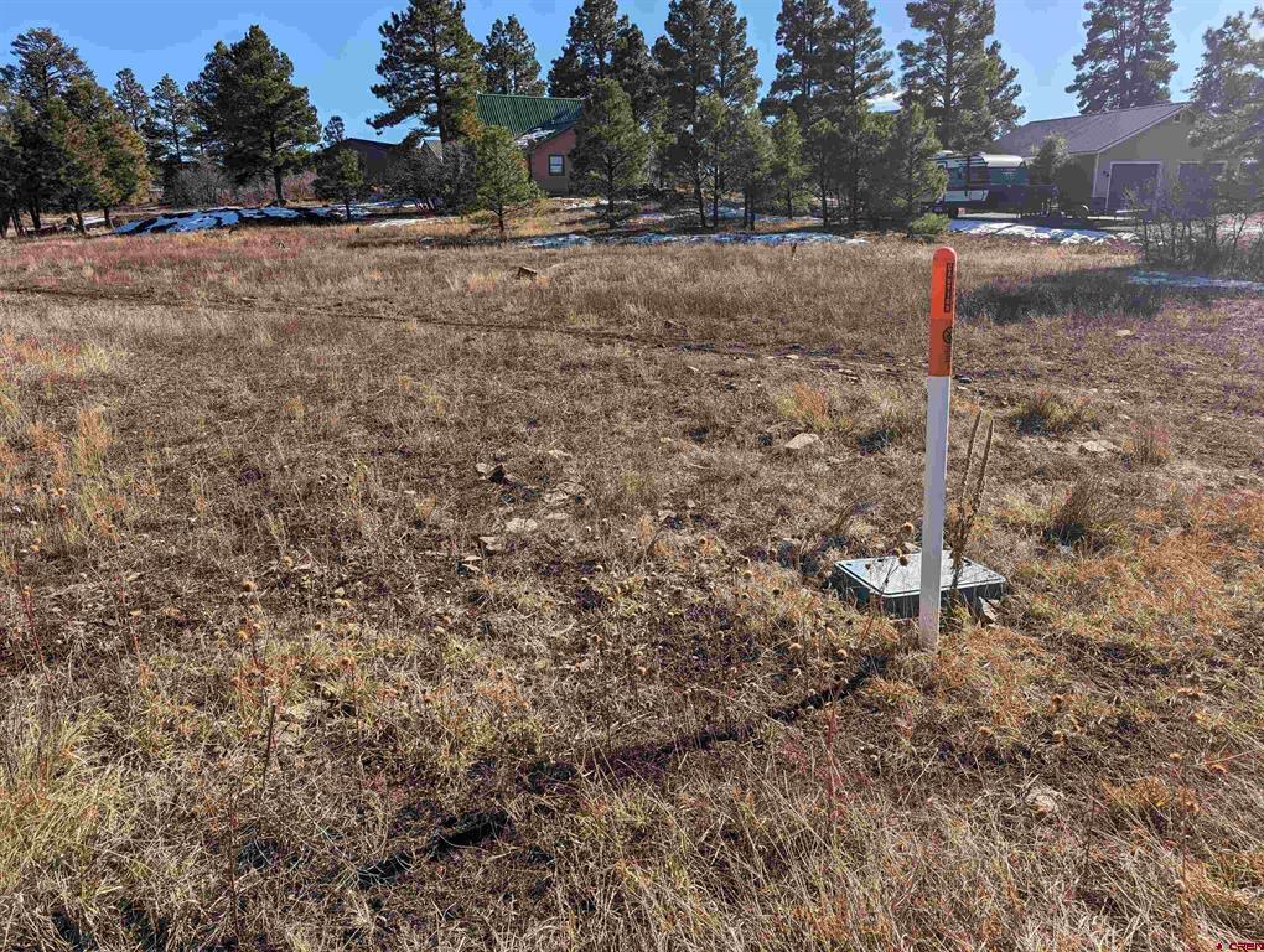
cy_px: 476
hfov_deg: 71.5
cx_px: 632
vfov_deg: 56.9
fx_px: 878
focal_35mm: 24
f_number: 1.68
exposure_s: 1/1126
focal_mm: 6.9
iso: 20
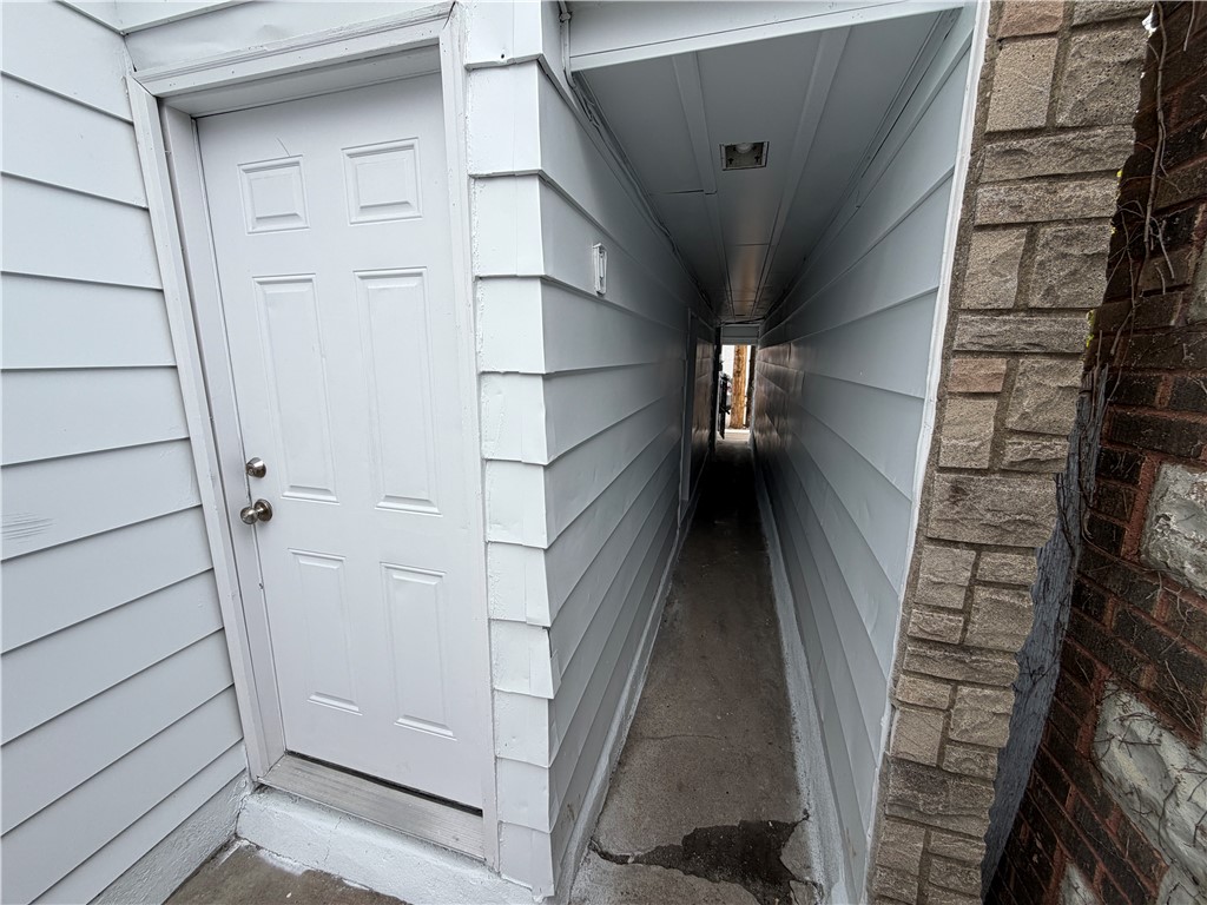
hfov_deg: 102.1
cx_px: 604
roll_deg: +0.5
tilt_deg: -11.0
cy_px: 452
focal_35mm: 14
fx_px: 488
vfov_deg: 85.7
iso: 50
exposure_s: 1/502
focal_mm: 2.22
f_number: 2.2
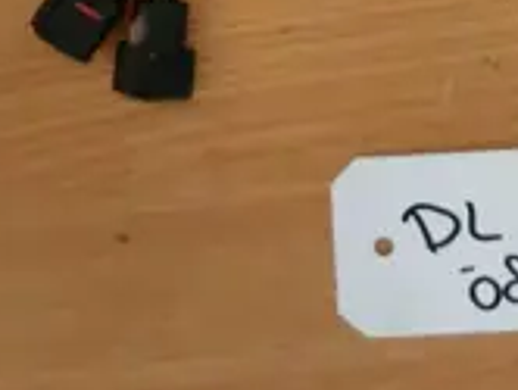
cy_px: -122
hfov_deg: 24.0
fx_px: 1169
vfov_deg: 17.7
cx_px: 499
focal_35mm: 78
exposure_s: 1/60
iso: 250
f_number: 3.2
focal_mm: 4.9
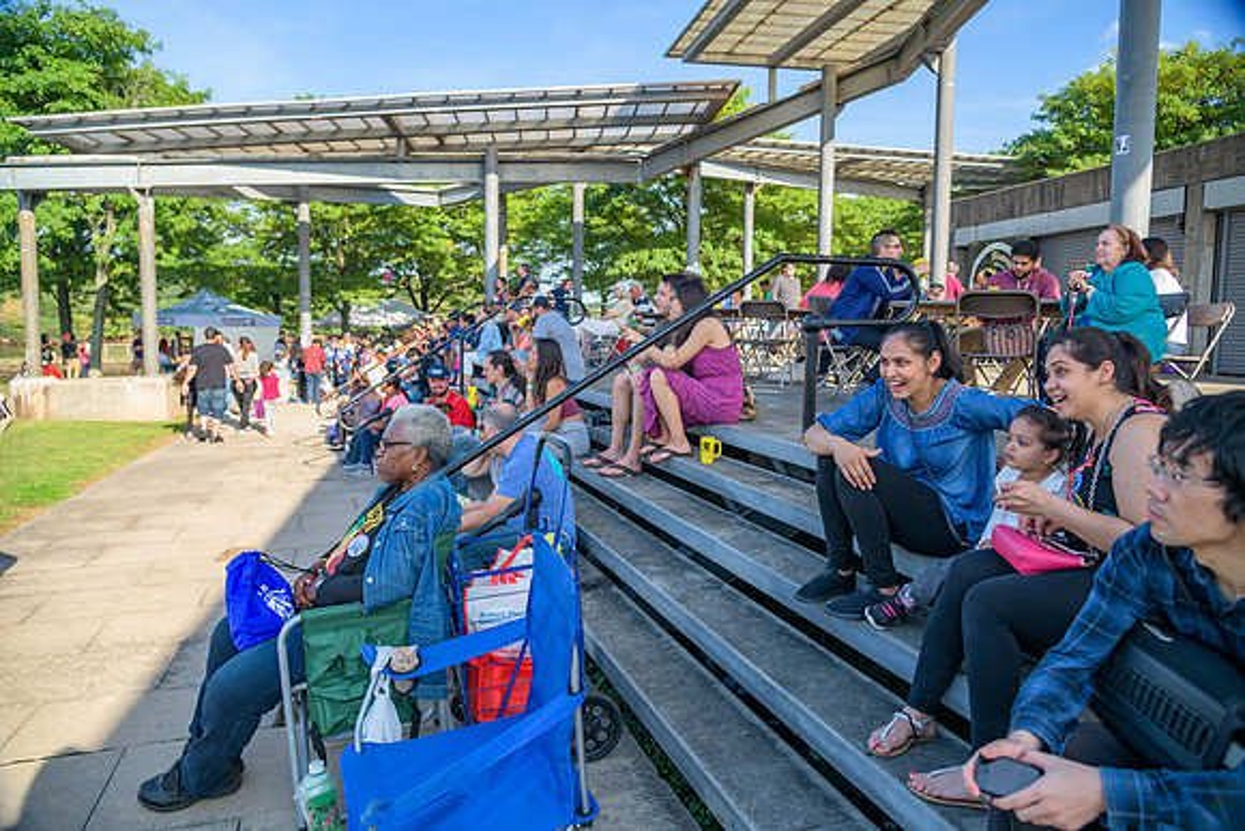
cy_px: 416
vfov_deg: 53.2
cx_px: 622
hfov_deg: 73.7
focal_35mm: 24
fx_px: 830
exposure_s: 1/200
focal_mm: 24
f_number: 4
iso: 160
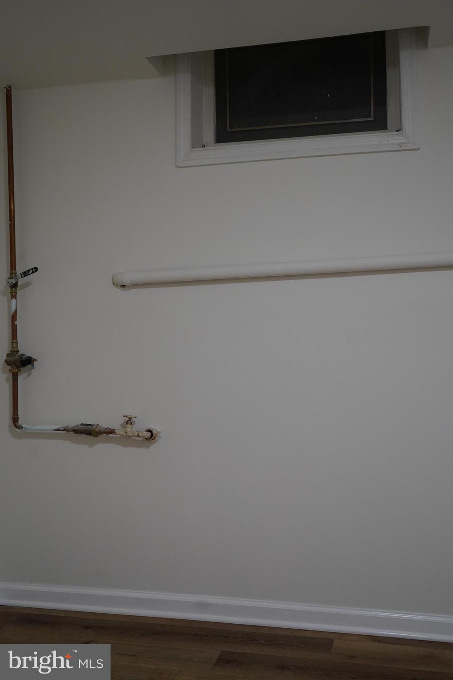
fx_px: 698
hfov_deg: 35.9
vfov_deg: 51.9
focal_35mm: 37
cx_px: 226
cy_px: 340
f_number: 4
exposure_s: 1/160
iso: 2000
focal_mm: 37
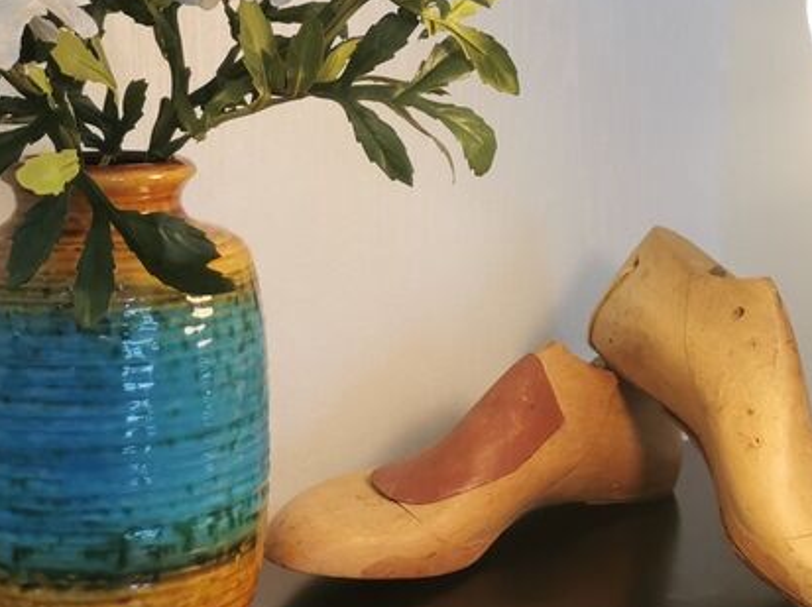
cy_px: 259
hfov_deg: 28.9
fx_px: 1570
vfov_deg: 21.9
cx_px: 484
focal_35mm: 67
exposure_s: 1/100
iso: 160
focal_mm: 5.58
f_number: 1.8
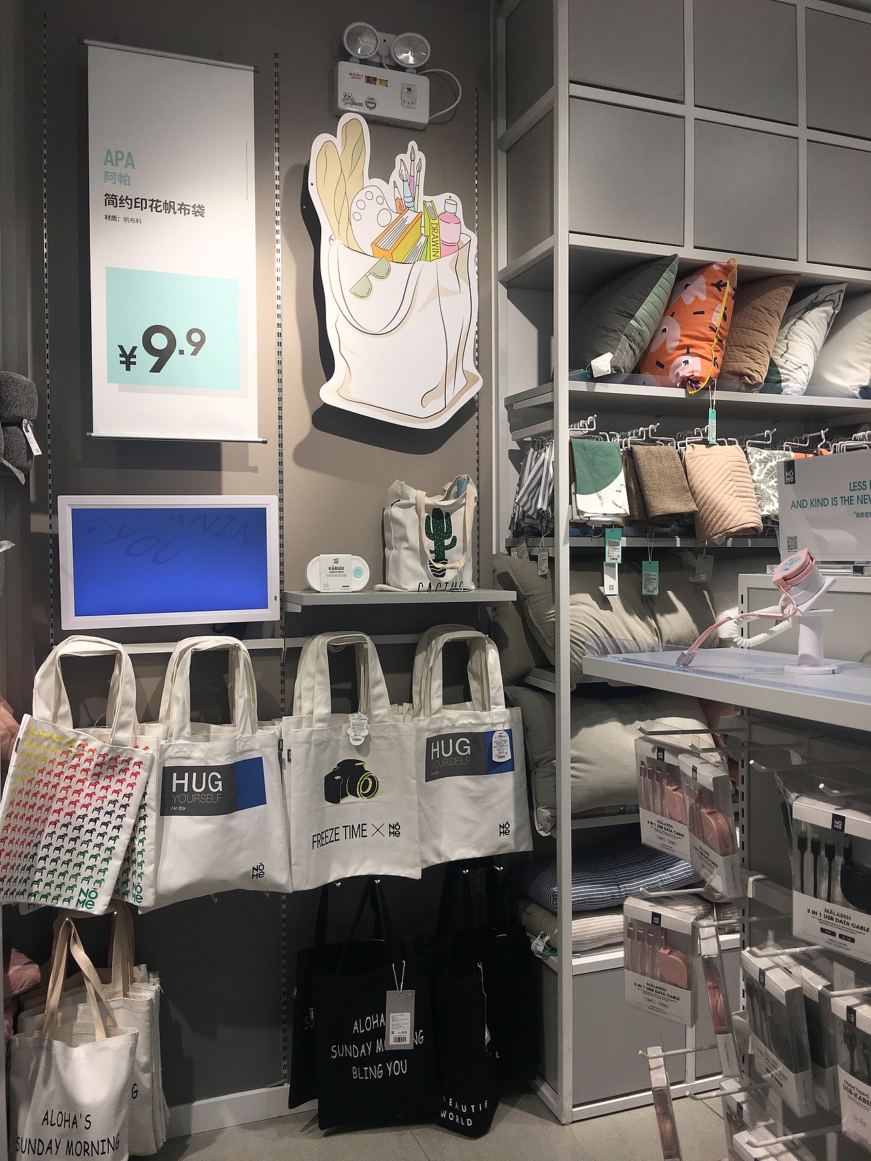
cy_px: 580
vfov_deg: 61.7
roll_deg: +0.0
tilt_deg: -0.4
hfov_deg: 48.2
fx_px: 973
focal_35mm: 29
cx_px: 436
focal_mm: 4.15
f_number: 2.2
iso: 25
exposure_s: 1/275
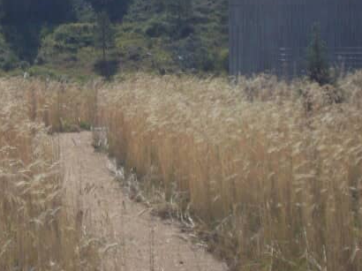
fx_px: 1515
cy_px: 19
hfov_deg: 13.5
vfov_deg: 10.2
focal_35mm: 145
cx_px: 10
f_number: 12.3
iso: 80
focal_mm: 10.3
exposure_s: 1/125
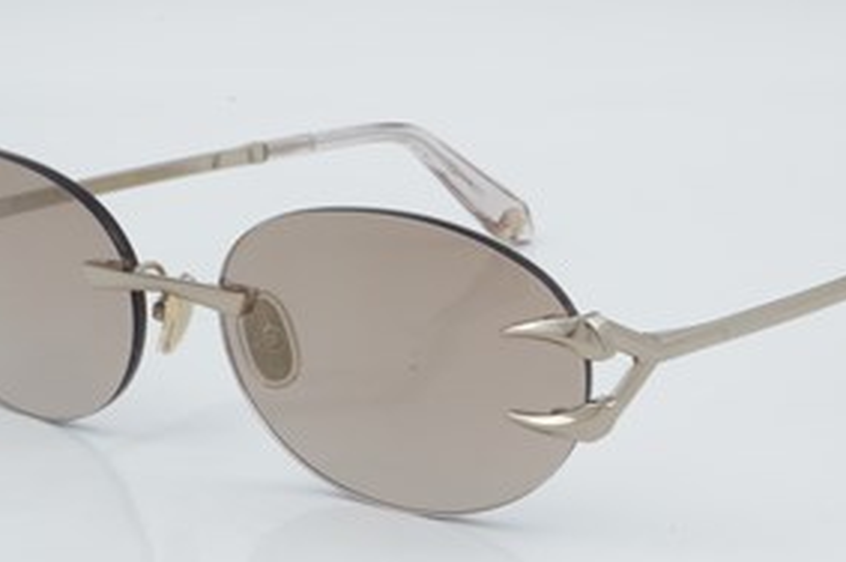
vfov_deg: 12.9
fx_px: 2488
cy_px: 323
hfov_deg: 19.3
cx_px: 451
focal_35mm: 106
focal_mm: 50
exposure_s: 1/3
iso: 100
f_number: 29
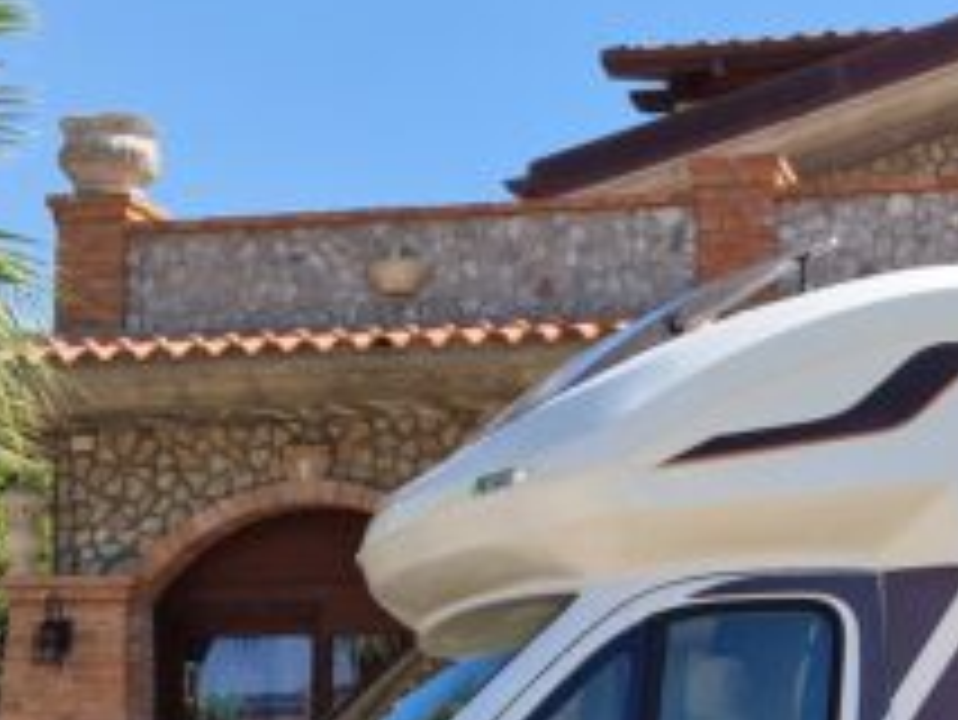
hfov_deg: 22.5
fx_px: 2381
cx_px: 720
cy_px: 565
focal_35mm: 86
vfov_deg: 17.1
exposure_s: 1/1212
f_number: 1.8
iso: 50
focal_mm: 5.4
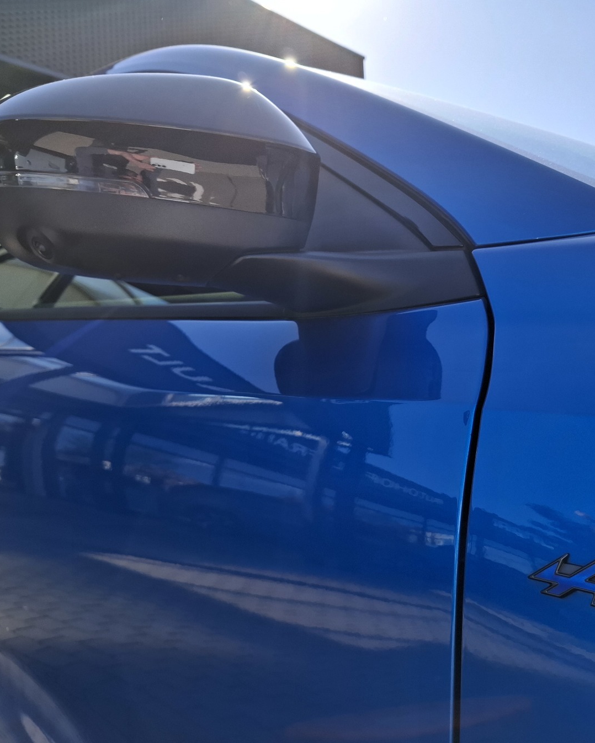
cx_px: 358
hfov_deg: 48.2
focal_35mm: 30
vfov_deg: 58.8
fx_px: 660
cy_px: 371
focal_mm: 5.54
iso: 50
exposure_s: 1/935
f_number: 1.8
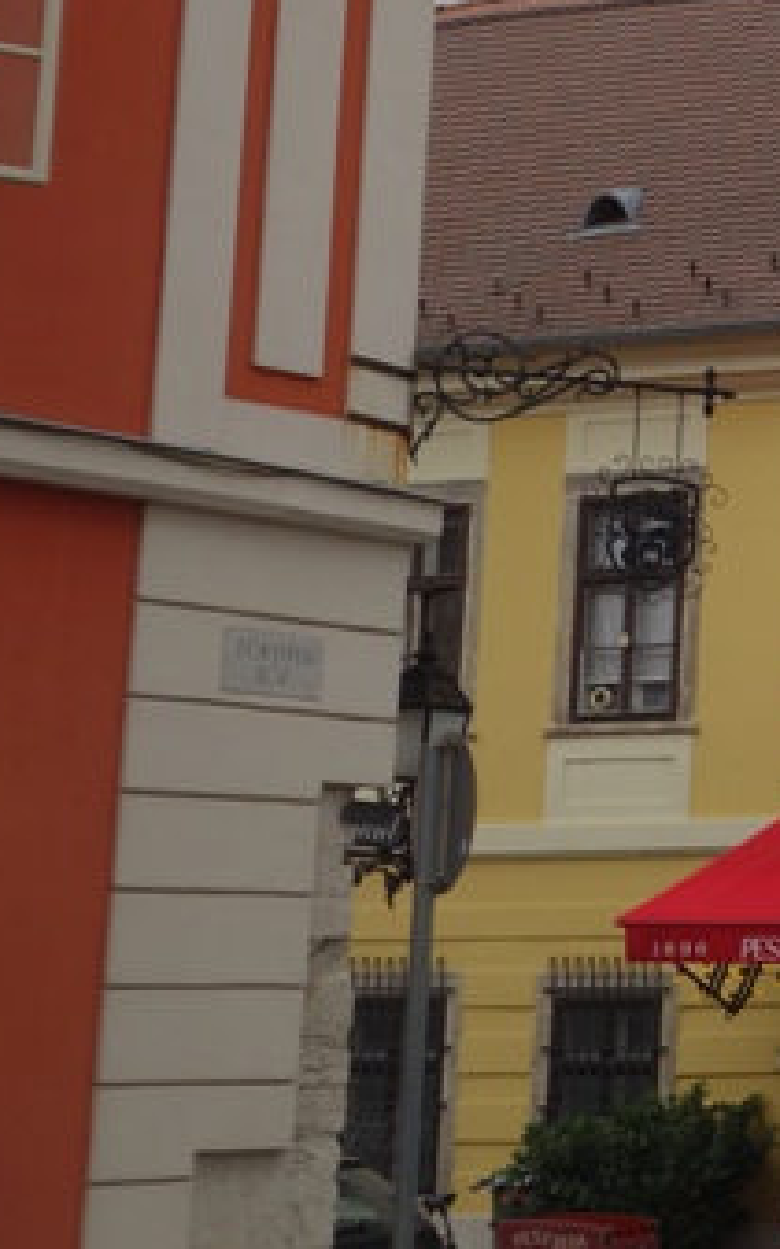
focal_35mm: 108
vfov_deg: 19.2
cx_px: 1778
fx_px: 3676
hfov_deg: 10.6
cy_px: 357
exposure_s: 1/200
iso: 125
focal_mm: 12.94
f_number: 5.6
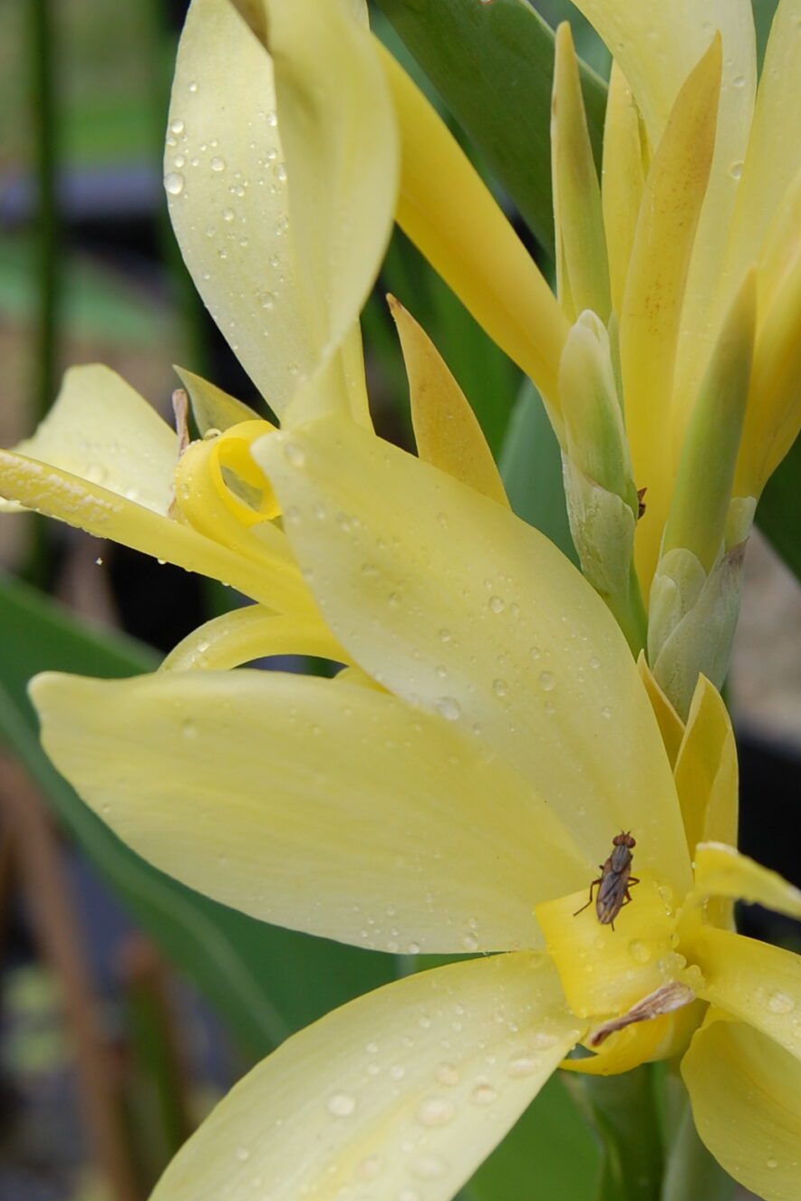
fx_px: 2703
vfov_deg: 25.0
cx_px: 509
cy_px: 492
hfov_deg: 16.8
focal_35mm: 81
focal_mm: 28
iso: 200
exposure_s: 1/160
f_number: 6.3
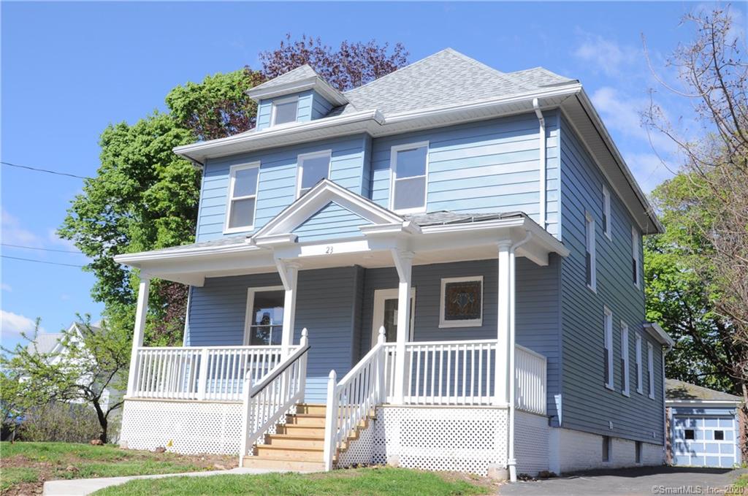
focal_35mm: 36
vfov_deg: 36.7
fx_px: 747
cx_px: 374
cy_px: 248
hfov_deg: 53.2
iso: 200
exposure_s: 1/320
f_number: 9
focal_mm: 24
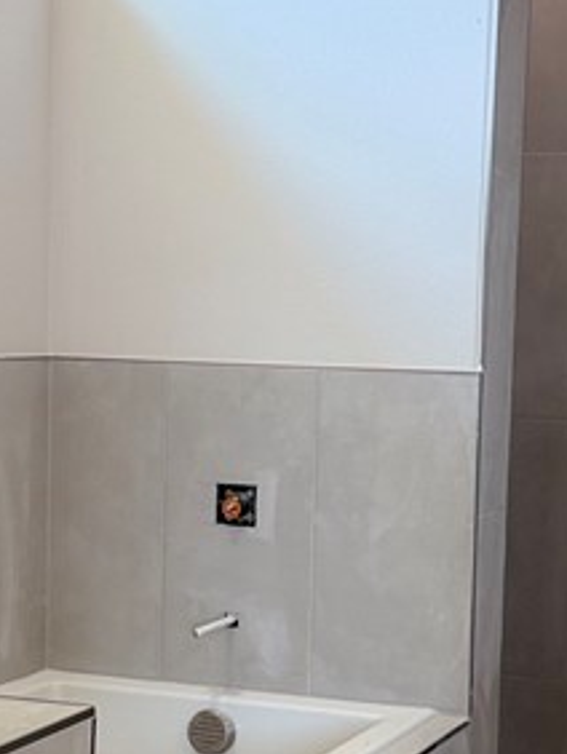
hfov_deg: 17.0
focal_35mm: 87
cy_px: 503
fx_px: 1897
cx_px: 284
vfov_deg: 22.4
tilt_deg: -6.5
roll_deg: -1.9
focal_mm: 6.76
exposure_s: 1/138
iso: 125
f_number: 1.78
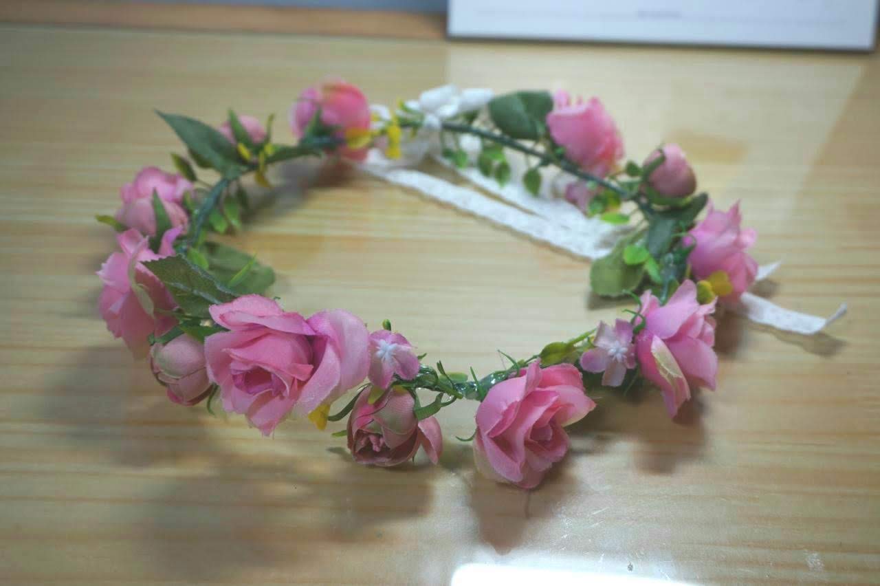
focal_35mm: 39
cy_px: 293
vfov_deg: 34.2
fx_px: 953
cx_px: 440
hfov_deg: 49.6
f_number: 4.5
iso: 200
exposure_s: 1/60.2
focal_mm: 26
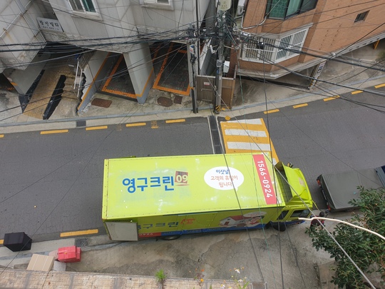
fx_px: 289
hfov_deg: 67.3
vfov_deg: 53.1
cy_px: 144
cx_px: 192
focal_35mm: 26
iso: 50
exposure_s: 1/220
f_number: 2.4
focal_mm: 4.3
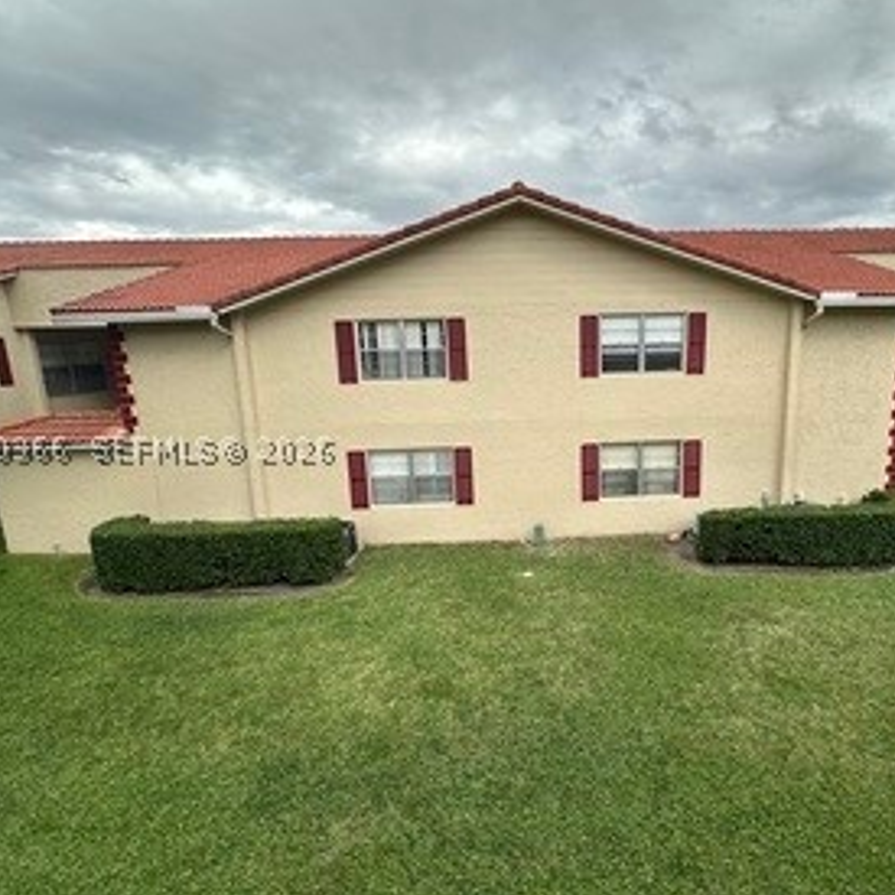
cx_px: 537
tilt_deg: -9.6
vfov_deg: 80.7
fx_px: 527
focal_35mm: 18
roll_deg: +2.4
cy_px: 449
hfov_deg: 79.8
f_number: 2.2
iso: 40
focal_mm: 2.22
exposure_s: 1/707
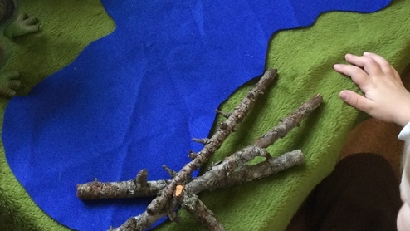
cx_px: 107
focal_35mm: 73
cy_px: -9
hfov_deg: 28.6
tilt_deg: -51.7
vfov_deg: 16.2
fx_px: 794
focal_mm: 3.3
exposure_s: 1/33
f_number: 2.4
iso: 100
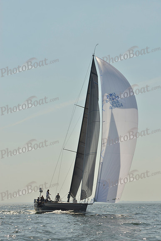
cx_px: 80
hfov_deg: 14.4
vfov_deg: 21.5
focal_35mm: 95
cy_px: 120
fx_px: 637
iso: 200
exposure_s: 1/1250
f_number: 10
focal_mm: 95
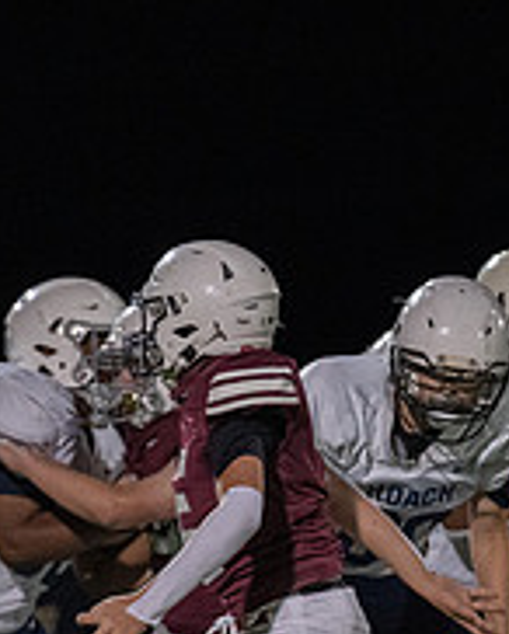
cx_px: 350
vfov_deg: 2.5
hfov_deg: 2.0
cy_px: 647
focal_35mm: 771
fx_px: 14494
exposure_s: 1/1000
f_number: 2.8
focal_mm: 200
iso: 4000
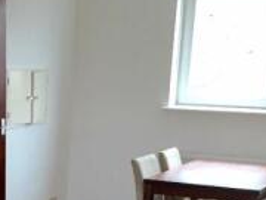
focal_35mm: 94
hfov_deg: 20.6
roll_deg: -2.5
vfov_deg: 14.6
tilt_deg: -17.5
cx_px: 42
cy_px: 304
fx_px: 722
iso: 100
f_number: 2.2
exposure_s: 1/33
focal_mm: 4.15
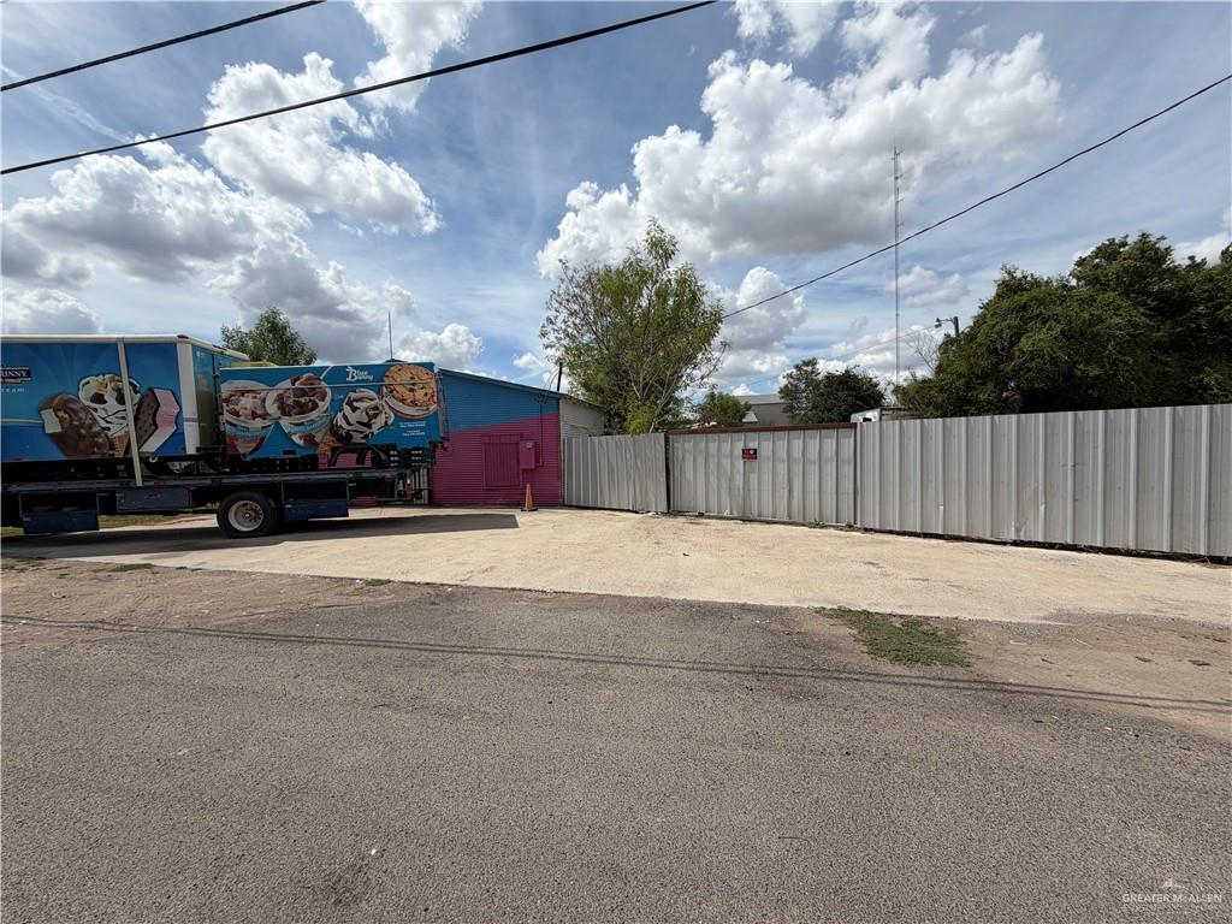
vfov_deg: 85.7
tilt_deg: -0.8
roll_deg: +1.1
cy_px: 462
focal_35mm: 14
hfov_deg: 102.1
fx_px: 498
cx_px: 616
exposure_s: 1/1698
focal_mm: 2.22
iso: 20
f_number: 2.2
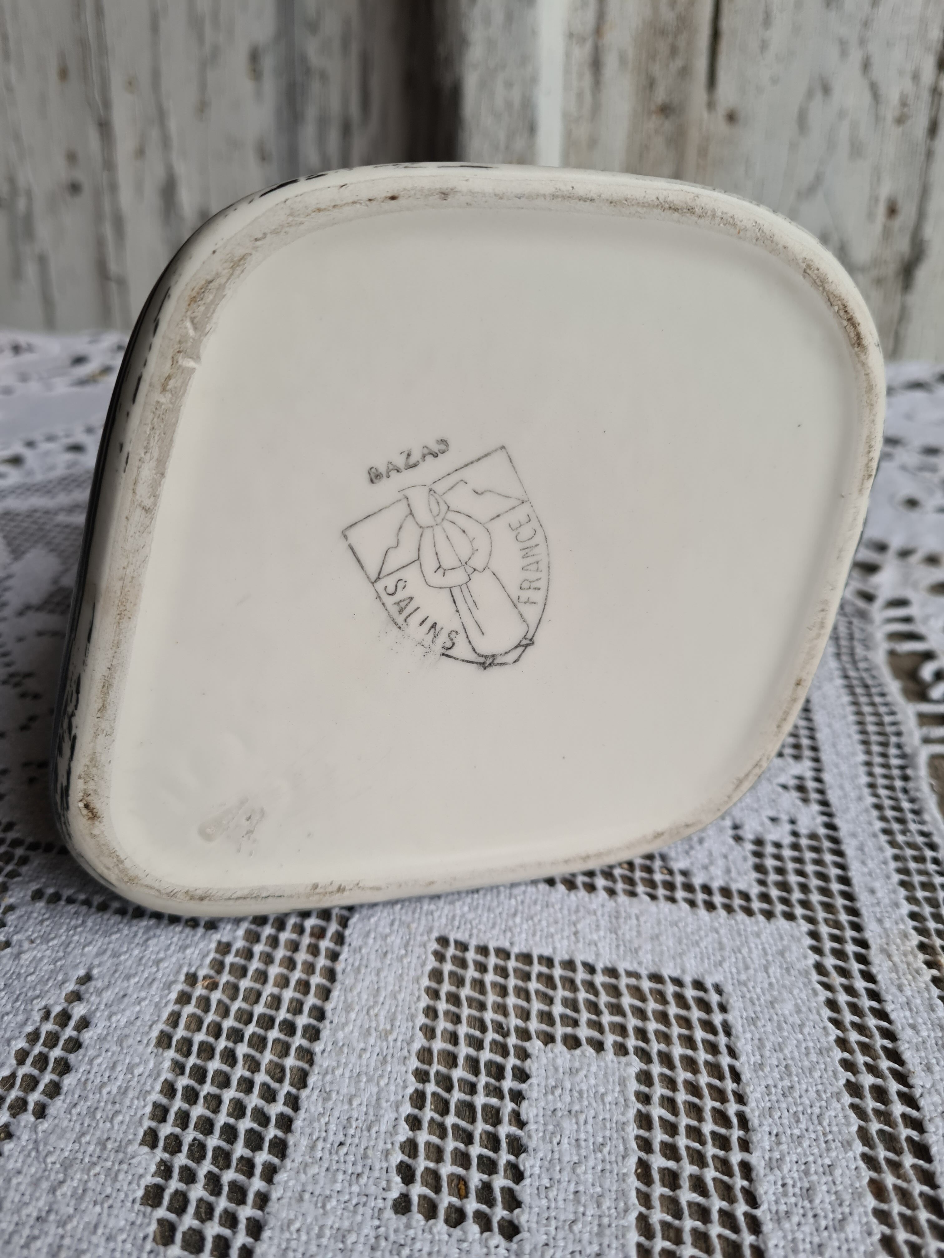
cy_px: 629
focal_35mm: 26
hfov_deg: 53.1
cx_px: 472
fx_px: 945
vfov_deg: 67.3
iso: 100
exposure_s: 1/100
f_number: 1.8
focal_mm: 5.4
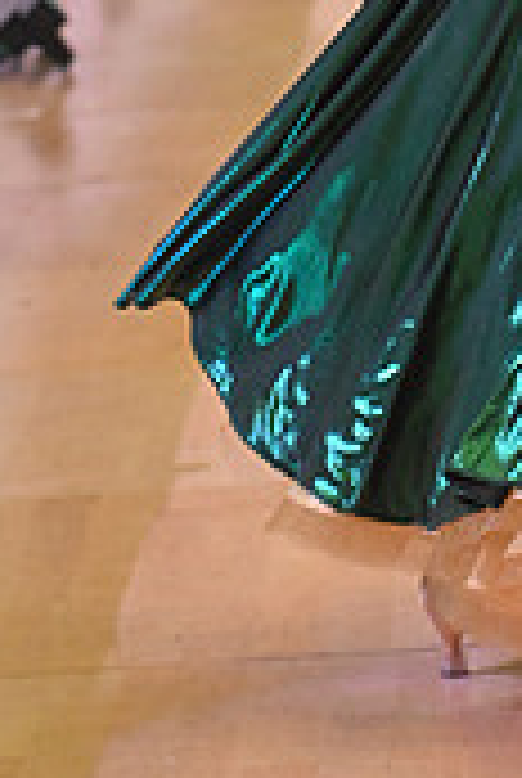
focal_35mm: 318
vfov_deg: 6.4
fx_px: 6888
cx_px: 758
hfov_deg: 4.3
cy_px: -351
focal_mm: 95
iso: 5000
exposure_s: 1/400
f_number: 5.6
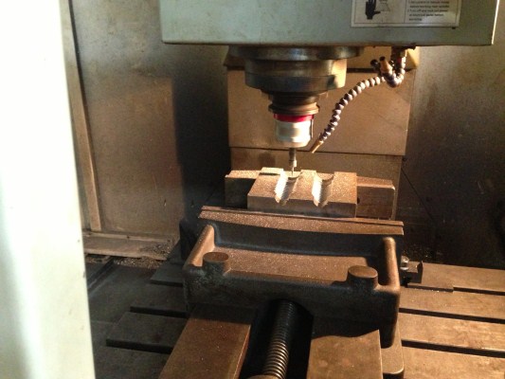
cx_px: 252
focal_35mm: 33
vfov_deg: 43.0
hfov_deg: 55.3
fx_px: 482
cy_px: 190
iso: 800
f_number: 2.4
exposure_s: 1/15
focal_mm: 4.13
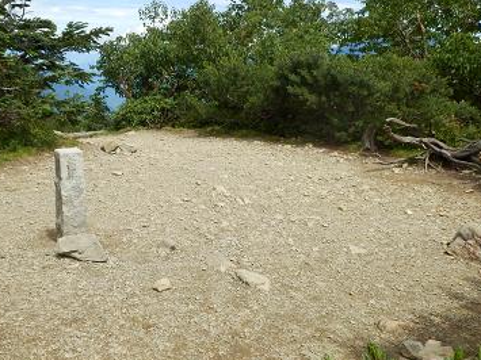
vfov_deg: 29.0
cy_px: 211
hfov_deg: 37.9
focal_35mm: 50
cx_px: 175
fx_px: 695
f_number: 3.9
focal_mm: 6.6
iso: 80
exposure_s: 1/800
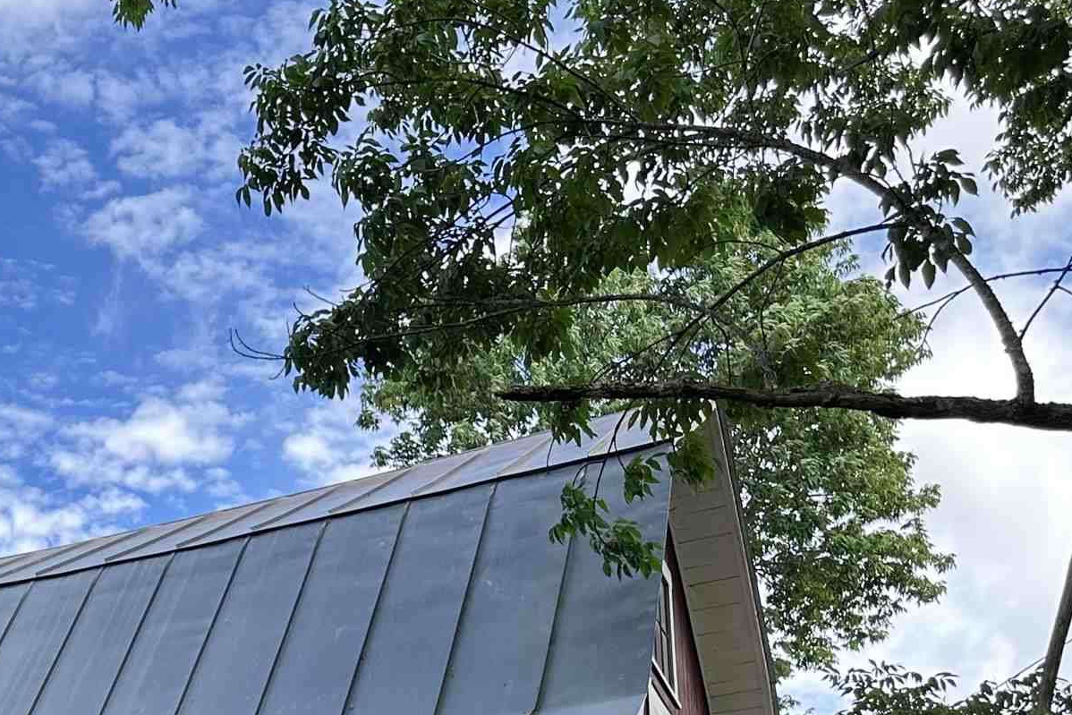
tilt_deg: +11.1
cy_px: 952
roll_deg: -1.5
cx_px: 17
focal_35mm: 64
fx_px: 1906
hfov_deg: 29.5
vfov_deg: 19.5
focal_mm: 6.86
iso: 80
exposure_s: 1/1144
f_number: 1.78
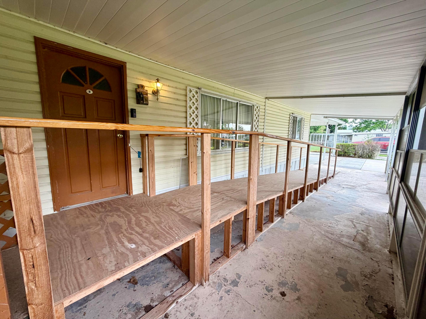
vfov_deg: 85.7
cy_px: 160
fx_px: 172
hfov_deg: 102.1
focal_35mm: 14
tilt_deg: -8.4
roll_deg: -0.7
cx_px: 213
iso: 100
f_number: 2.2
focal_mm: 2.22
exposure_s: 1/121
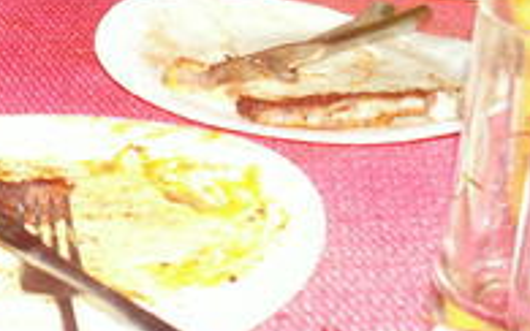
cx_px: -171
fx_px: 1763
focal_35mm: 122
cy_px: 8
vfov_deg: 10.7
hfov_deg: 16.1
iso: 100
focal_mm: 5.86
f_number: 2.8
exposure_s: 2
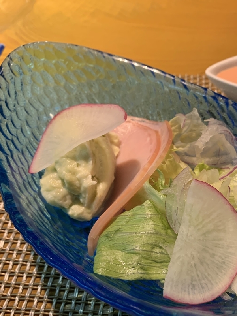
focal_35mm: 39
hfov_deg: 36.2
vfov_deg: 47.4
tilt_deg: -50.1
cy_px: 199
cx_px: 168
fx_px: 356
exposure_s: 1/60
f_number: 1.8
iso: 160
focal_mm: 4.25
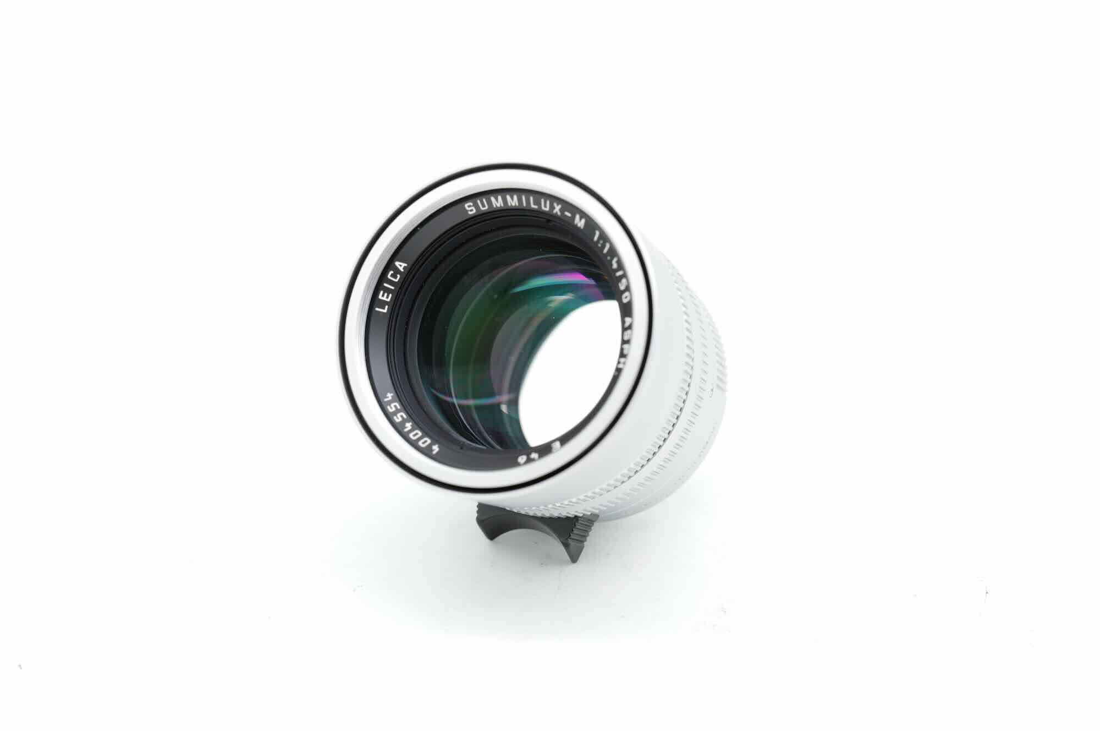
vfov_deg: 31.1
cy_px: 366
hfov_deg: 45.5
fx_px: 1312
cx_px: 550
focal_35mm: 43
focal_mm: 43
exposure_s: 1/60
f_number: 9
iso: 800
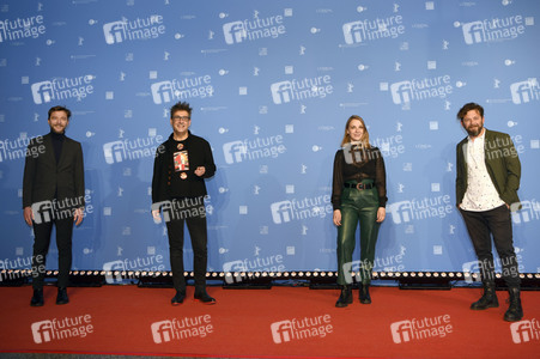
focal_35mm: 32
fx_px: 480
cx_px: 270
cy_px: 180
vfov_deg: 41.1
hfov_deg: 58.8
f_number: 3.5
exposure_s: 1/320
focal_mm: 32
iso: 640
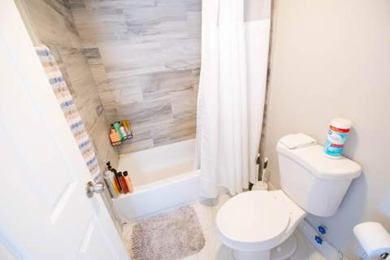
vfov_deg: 73.7
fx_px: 173
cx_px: 195
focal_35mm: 16
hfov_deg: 96.7
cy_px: 130
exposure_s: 1/125
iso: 2500
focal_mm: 10.5
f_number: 4
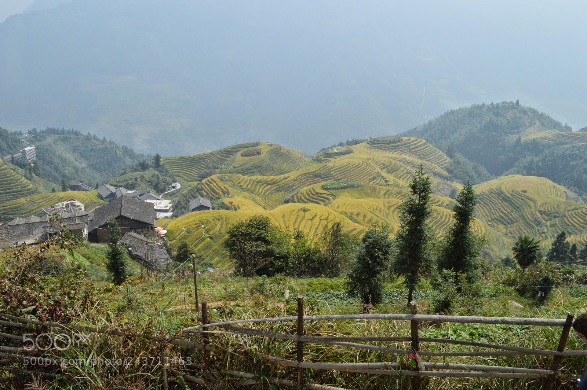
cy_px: 195
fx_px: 538
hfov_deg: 57.3
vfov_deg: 39.9
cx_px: 294
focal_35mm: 33
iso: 1600
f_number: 8
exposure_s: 1/3200
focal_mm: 22
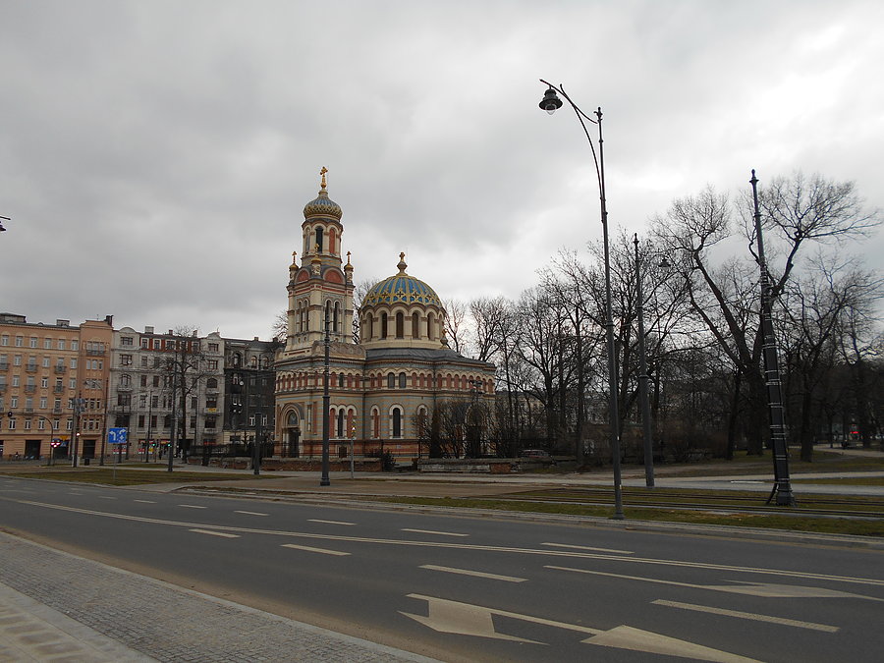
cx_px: 442
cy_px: 332
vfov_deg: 53.1
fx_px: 664
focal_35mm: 26
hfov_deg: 67.3
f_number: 3.2
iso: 80
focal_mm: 4.6
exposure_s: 1/320
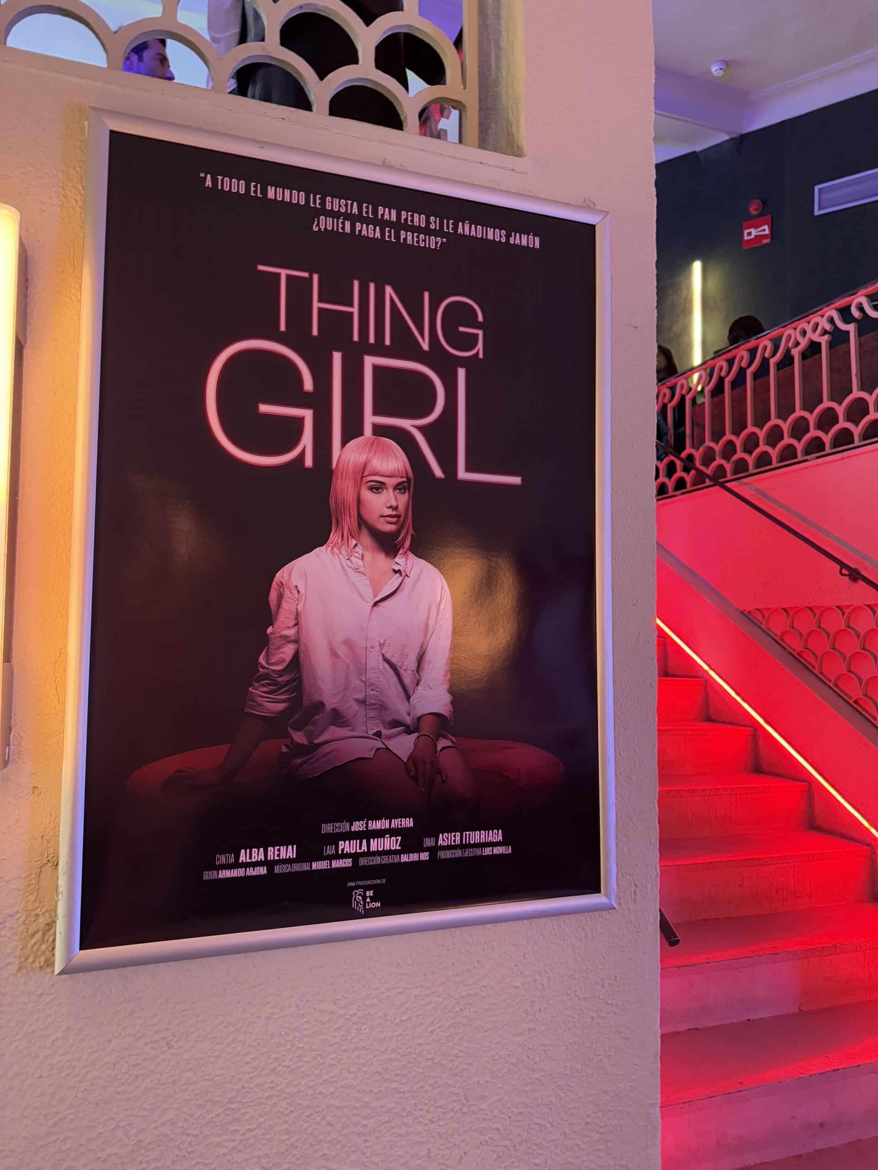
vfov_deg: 71.6
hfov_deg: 56.8
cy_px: 585
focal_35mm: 24
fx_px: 812
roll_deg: +0.0
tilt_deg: +2.7
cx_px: 439
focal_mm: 6.76
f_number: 1.78
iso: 800
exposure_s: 1/37
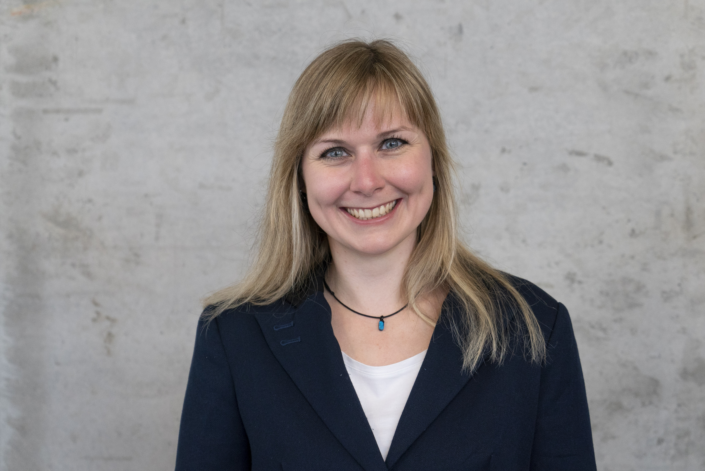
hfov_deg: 31.4
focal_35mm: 64
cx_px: 352
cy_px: 236
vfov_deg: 21.3
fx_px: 1254
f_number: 5
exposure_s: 1/100
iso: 3200
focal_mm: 64
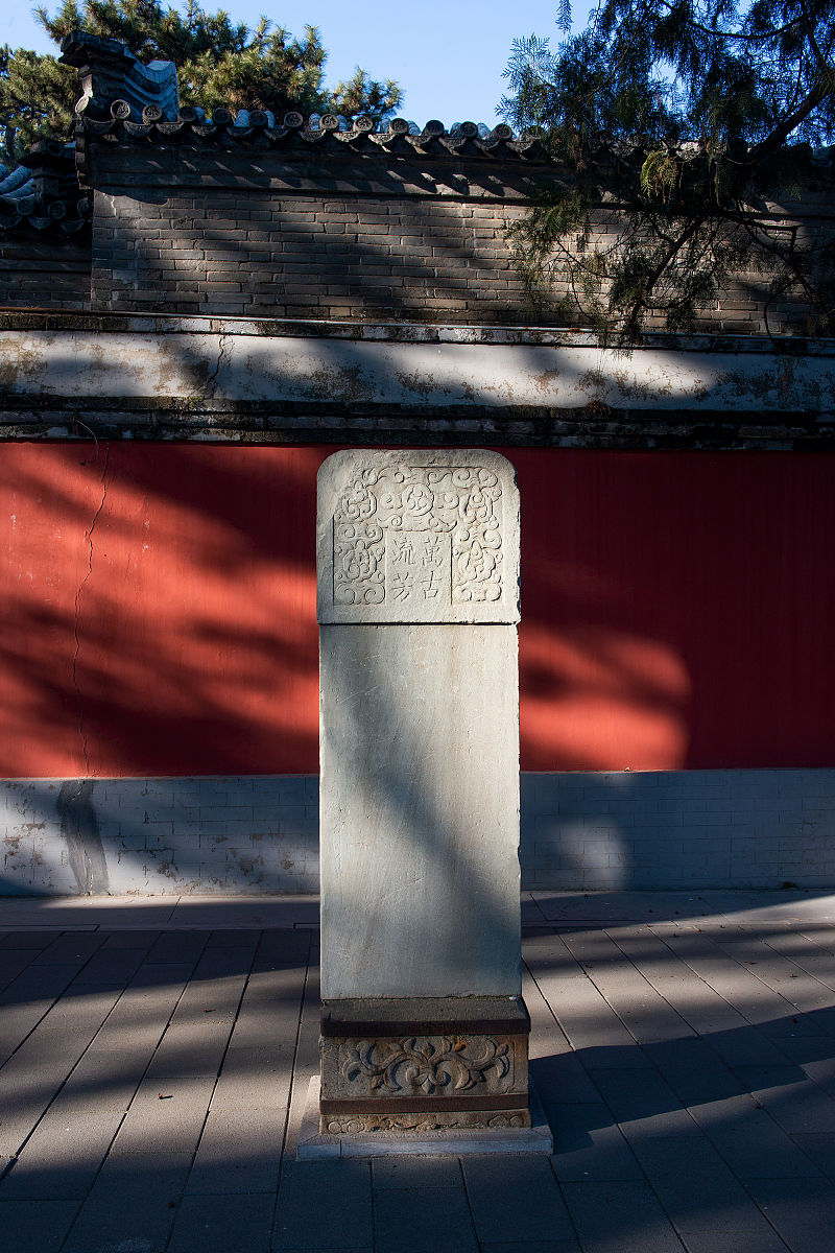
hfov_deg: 45.0
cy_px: 626
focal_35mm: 29
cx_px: 418
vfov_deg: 63.7
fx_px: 1009
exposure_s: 1/100
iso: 100
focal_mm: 29
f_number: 11
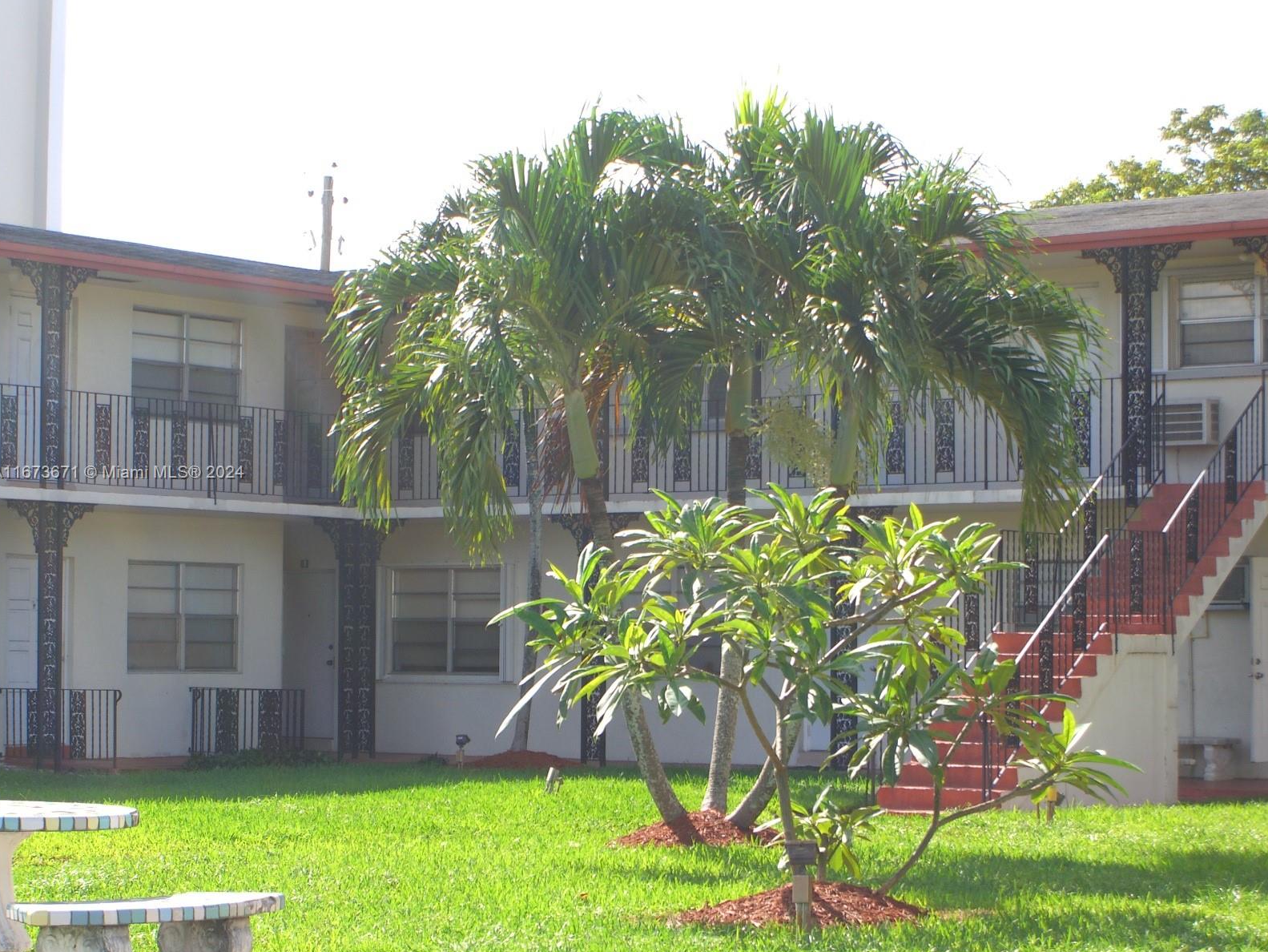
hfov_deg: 20.4
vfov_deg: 15.4
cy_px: 474
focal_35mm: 96
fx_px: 3517
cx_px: 629
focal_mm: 19.7
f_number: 4.8
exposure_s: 1/200
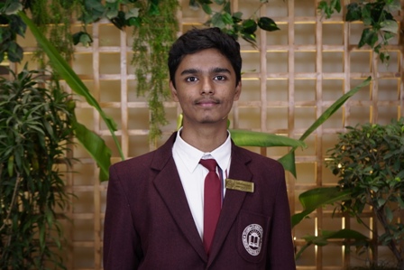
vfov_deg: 22.6
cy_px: 135
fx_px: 674
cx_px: 202
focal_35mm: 60
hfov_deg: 33.4
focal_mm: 40
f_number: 4.5
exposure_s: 1/80
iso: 320
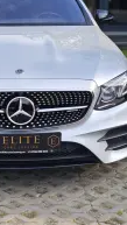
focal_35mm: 71
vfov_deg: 29.7
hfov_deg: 16.8
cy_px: 91
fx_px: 424
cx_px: 15
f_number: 1.4
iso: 50
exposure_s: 1/860
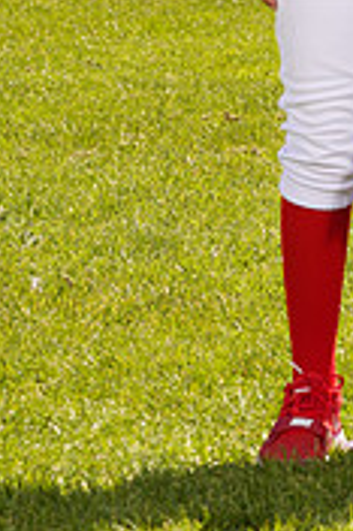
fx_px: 4863
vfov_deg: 6.2
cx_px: 496
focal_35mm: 330
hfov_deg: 4.1
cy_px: -103
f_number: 9
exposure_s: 1/160
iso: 100
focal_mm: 100
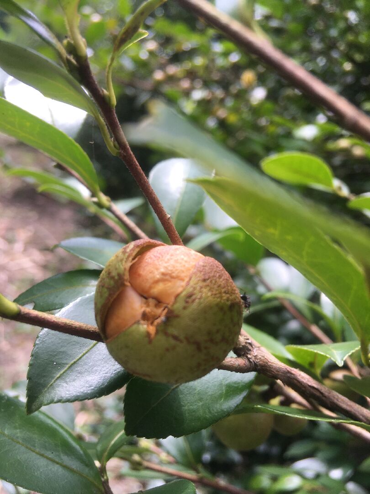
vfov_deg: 61.7
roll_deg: -8.7
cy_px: 247
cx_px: 185
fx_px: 413
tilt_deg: -3.5
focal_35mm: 29
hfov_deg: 48.2
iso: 25
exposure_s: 1/484
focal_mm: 4.15
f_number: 2.2
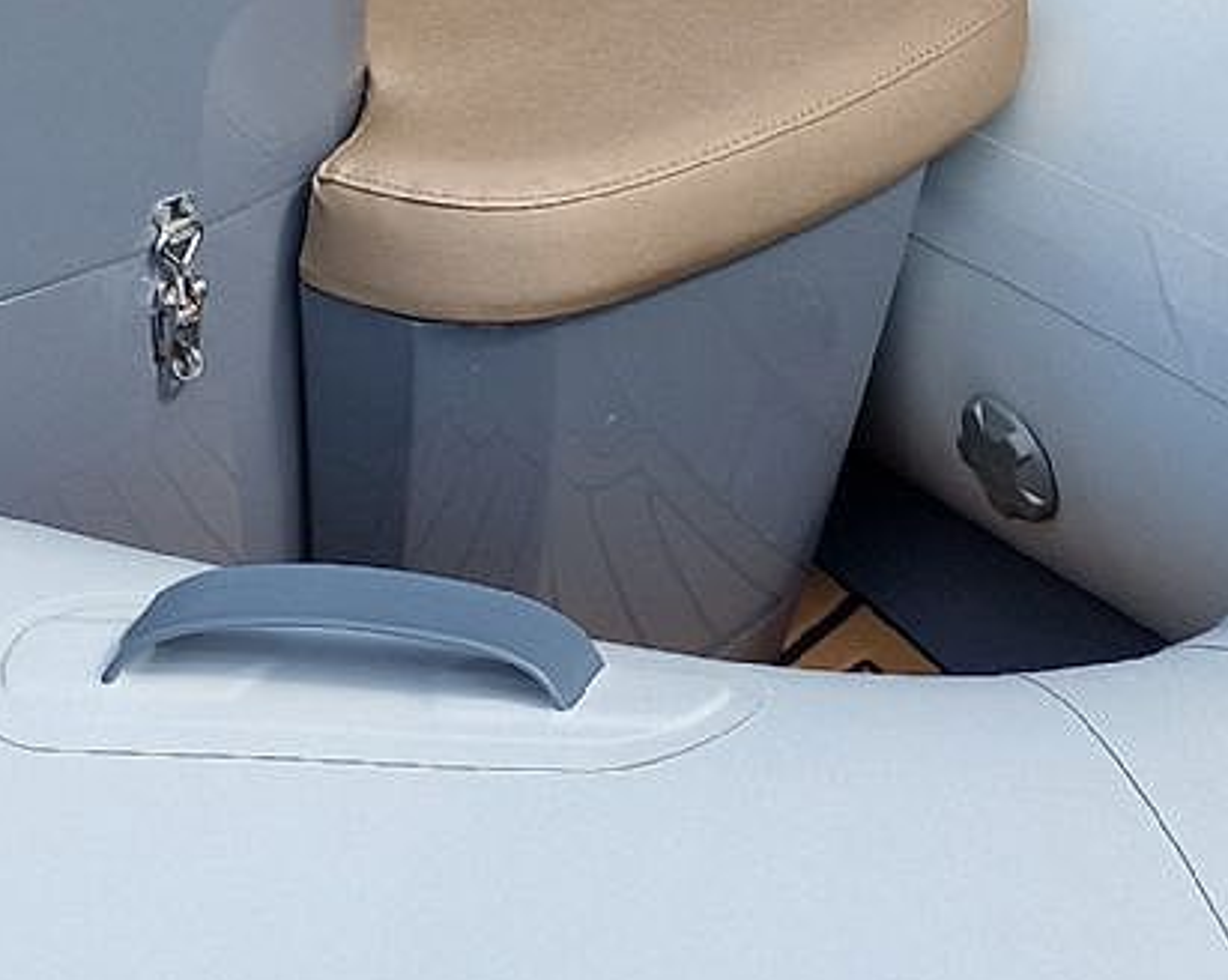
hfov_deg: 18.0
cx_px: 84
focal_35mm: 105
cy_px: 233
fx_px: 3813
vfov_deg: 14.6
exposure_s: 1/810
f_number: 1.8
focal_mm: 6.4
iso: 50
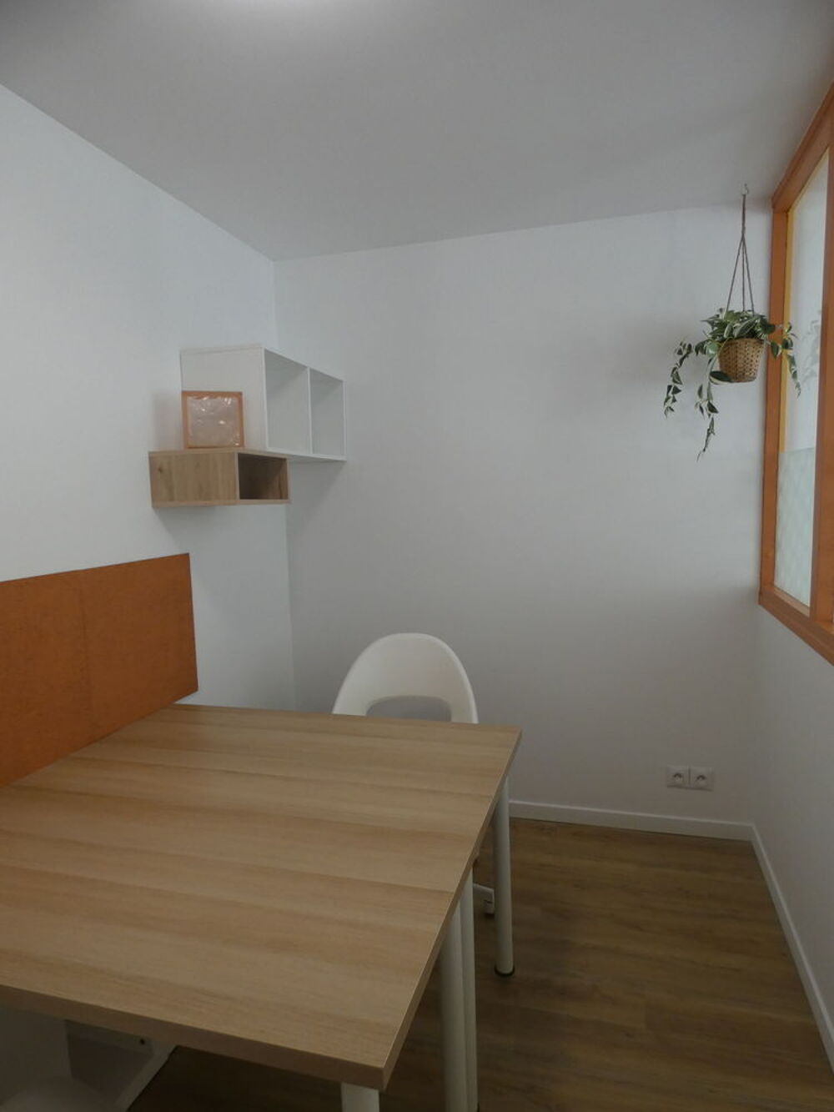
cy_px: 556
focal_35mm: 20
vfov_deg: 81.7
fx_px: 642
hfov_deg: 66.0
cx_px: 417
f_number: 2.8
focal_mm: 3.6
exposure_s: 1/60
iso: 200
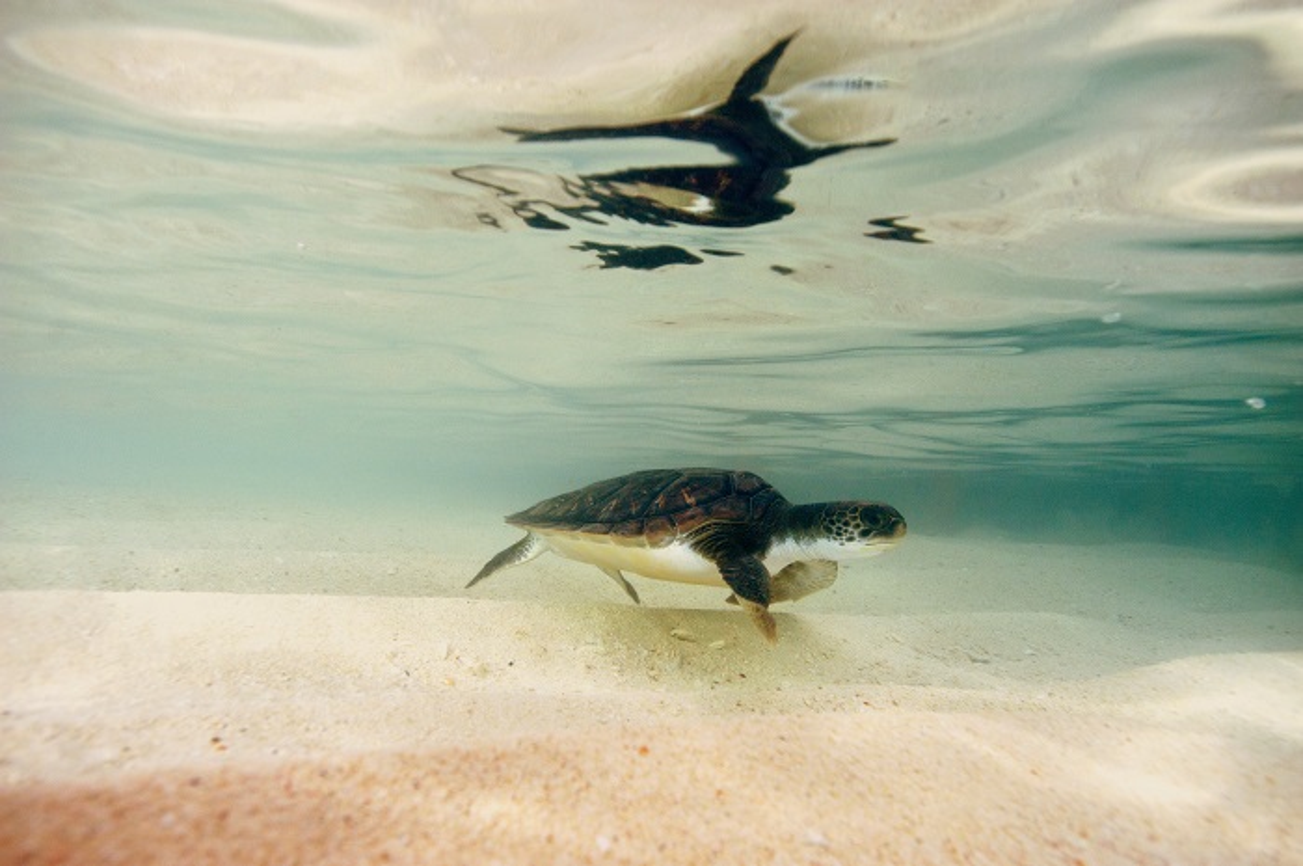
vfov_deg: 43.5
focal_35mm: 30
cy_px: 433
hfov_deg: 62.0
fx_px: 1085
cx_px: 652
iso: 296
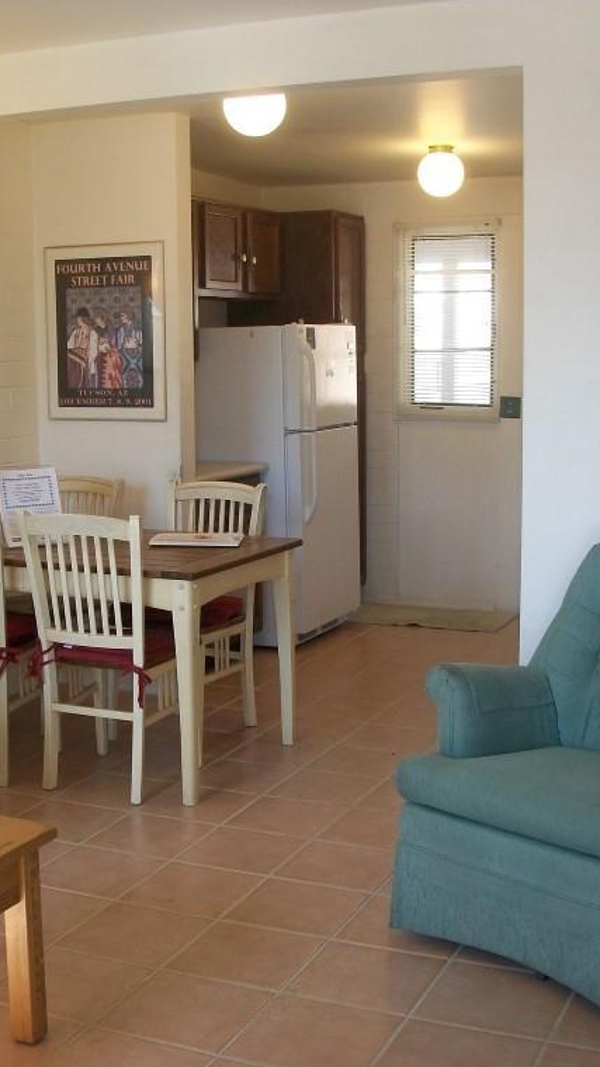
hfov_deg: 25.4
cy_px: 538
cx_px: 280
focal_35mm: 47
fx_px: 1331
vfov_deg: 43.7
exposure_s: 1/30
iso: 80
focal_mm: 5.7
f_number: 2.9
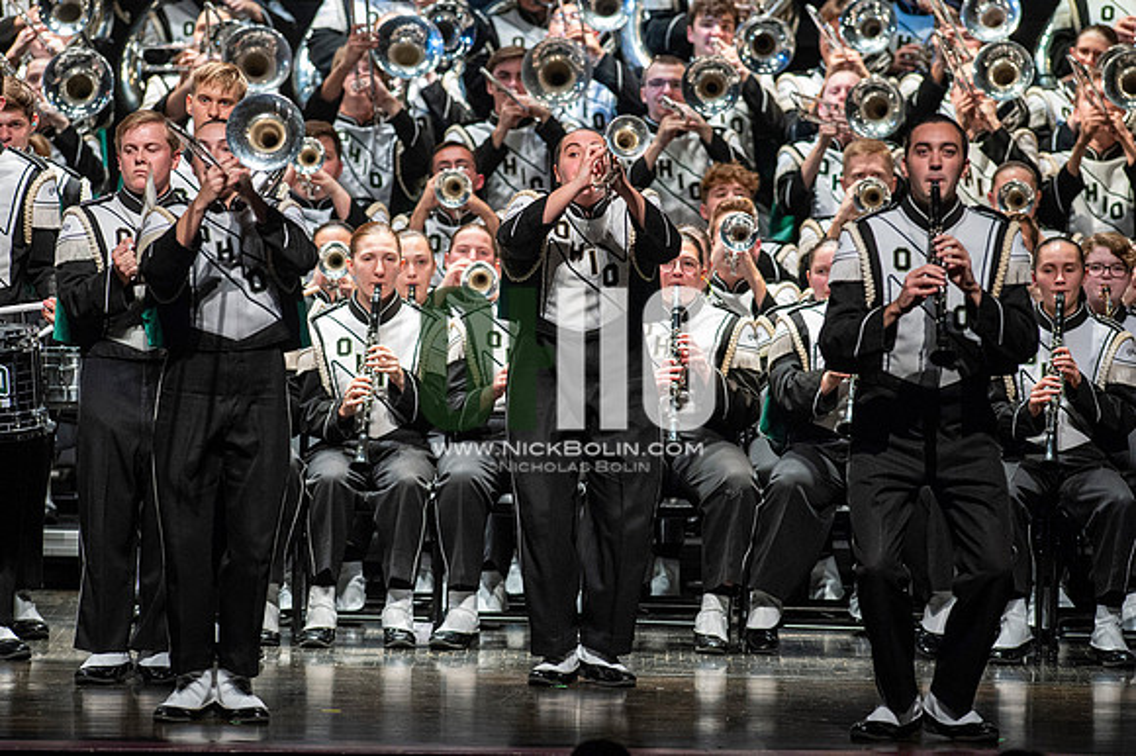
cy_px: 378
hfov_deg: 6.9
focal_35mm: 300
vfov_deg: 4.6
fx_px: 9461
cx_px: 568
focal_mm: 300
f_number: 5.6
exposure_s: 1/400
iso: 5000
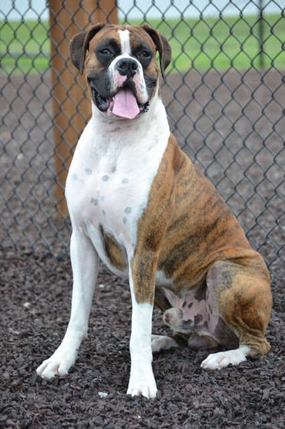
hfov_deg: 8.7
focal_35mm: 158
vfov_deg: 13.0
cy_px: 214
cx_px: 142
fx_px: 1872
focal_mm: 105
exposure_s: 1/125
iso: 140
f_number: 5.6
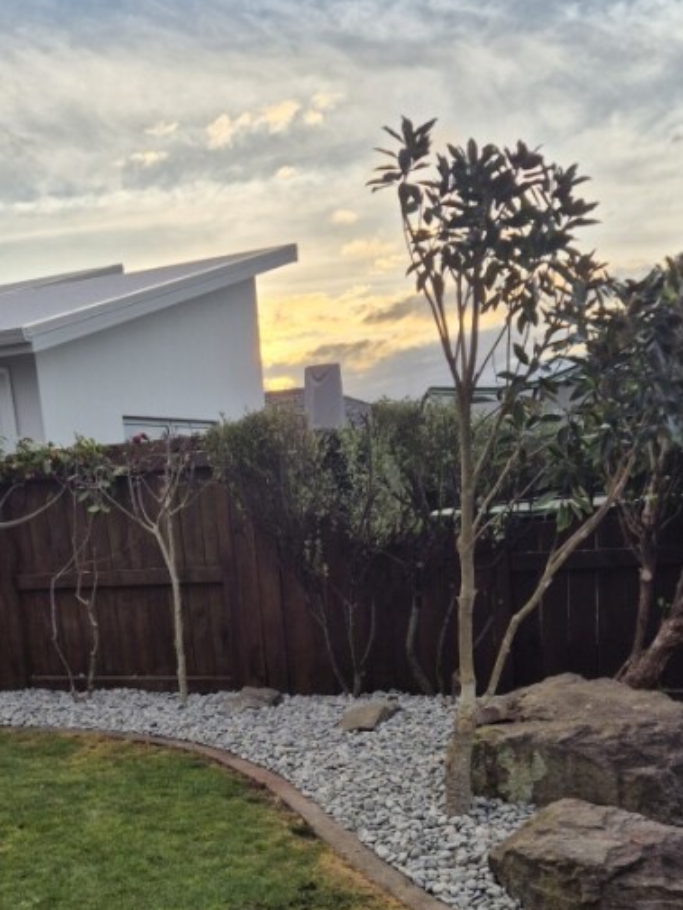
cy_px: 701
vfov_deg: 44.0
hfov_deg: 35.1
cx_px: 291
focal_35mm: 41
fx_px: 1078
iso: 25
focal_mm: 5.4
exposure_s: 1/1080
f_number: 1.8
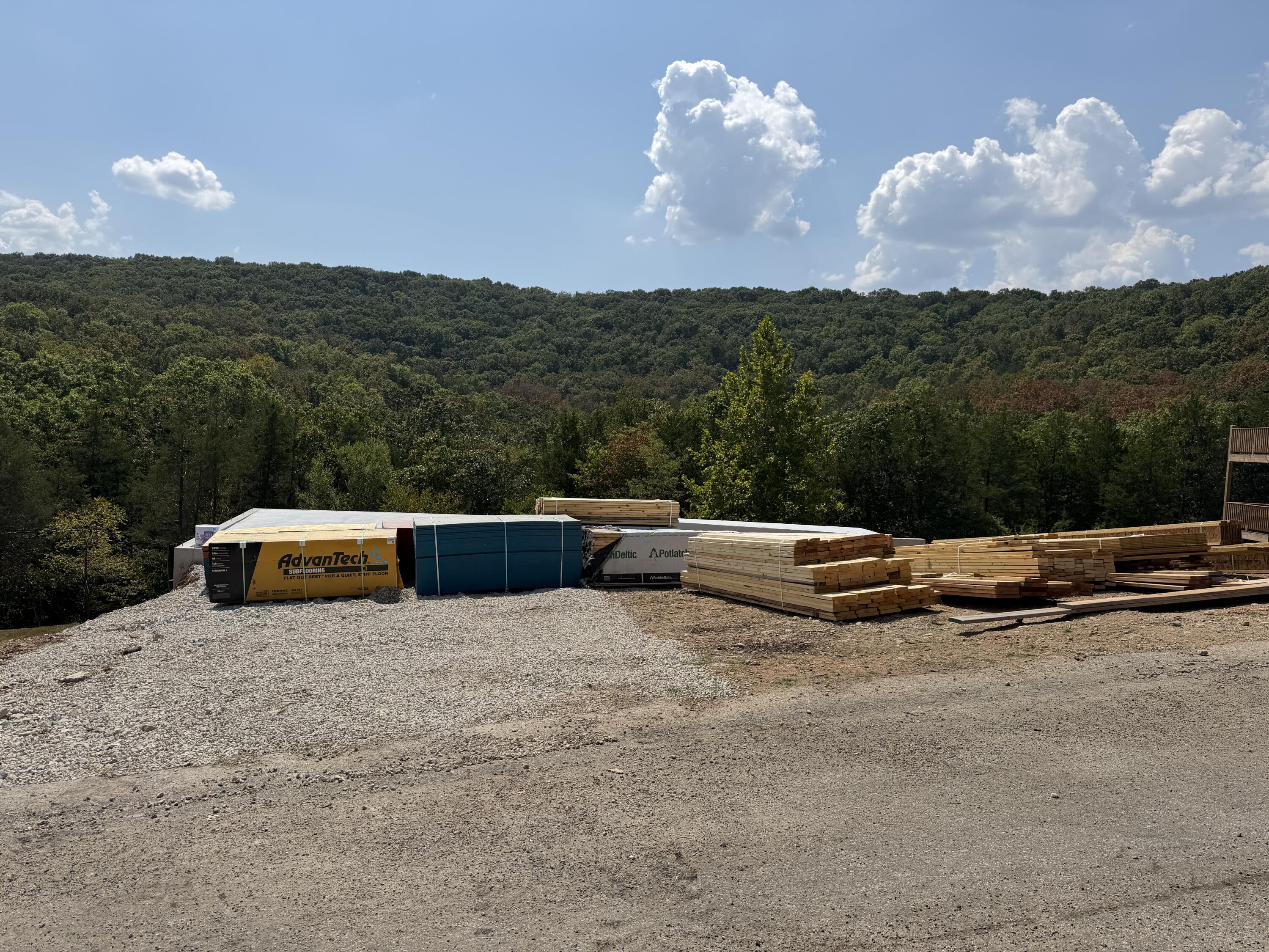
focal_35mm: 24
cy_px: 476
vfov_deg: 56.8
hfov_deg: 71.6
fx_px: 880
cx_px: 634
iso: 80
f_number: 1.78
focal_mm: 6.76
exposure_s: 1/9091
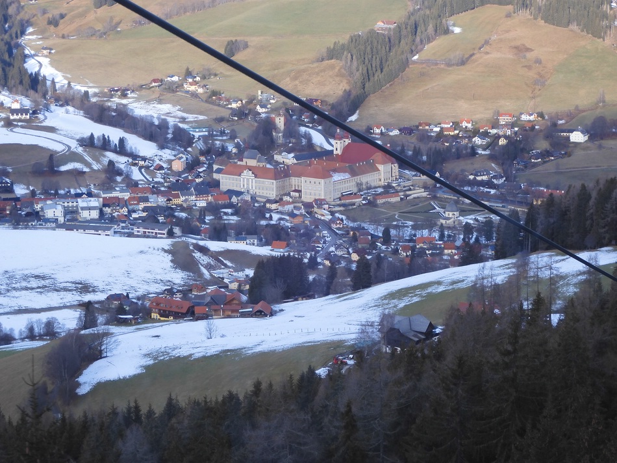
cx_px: 308
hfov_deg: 18.7
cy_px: 232
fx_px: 1871
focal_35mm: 105
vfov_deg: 14.1
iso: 110
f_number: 5
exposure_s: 1/60
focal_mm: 18.7
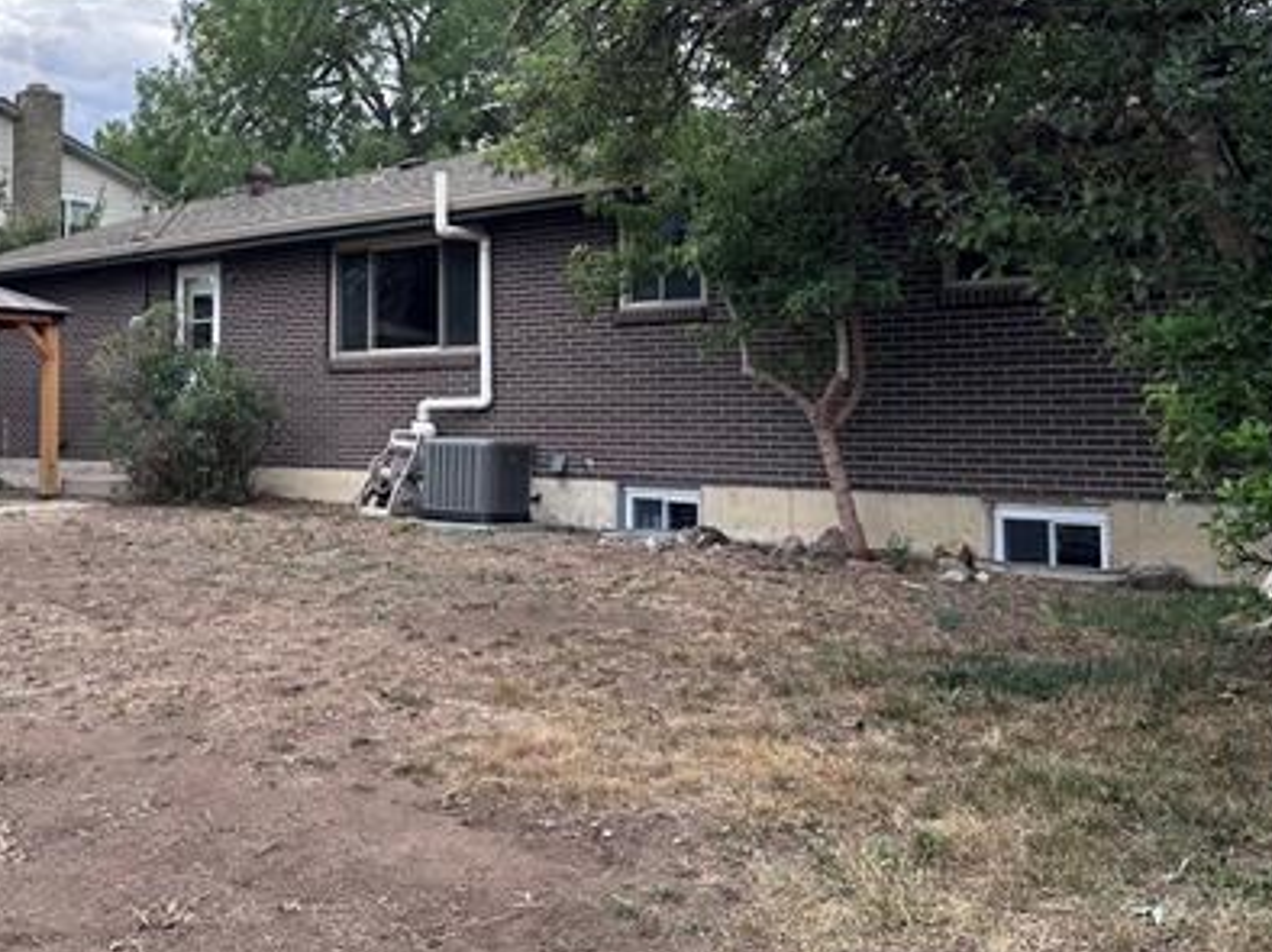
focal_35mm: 39
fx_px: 1432
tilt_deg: +4.6
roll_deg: -0.7
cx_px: 339
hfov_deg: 46.4
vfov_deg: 36.4
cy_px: 316
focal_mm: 6.86
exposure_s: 1/1029
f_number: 1.78
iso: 80
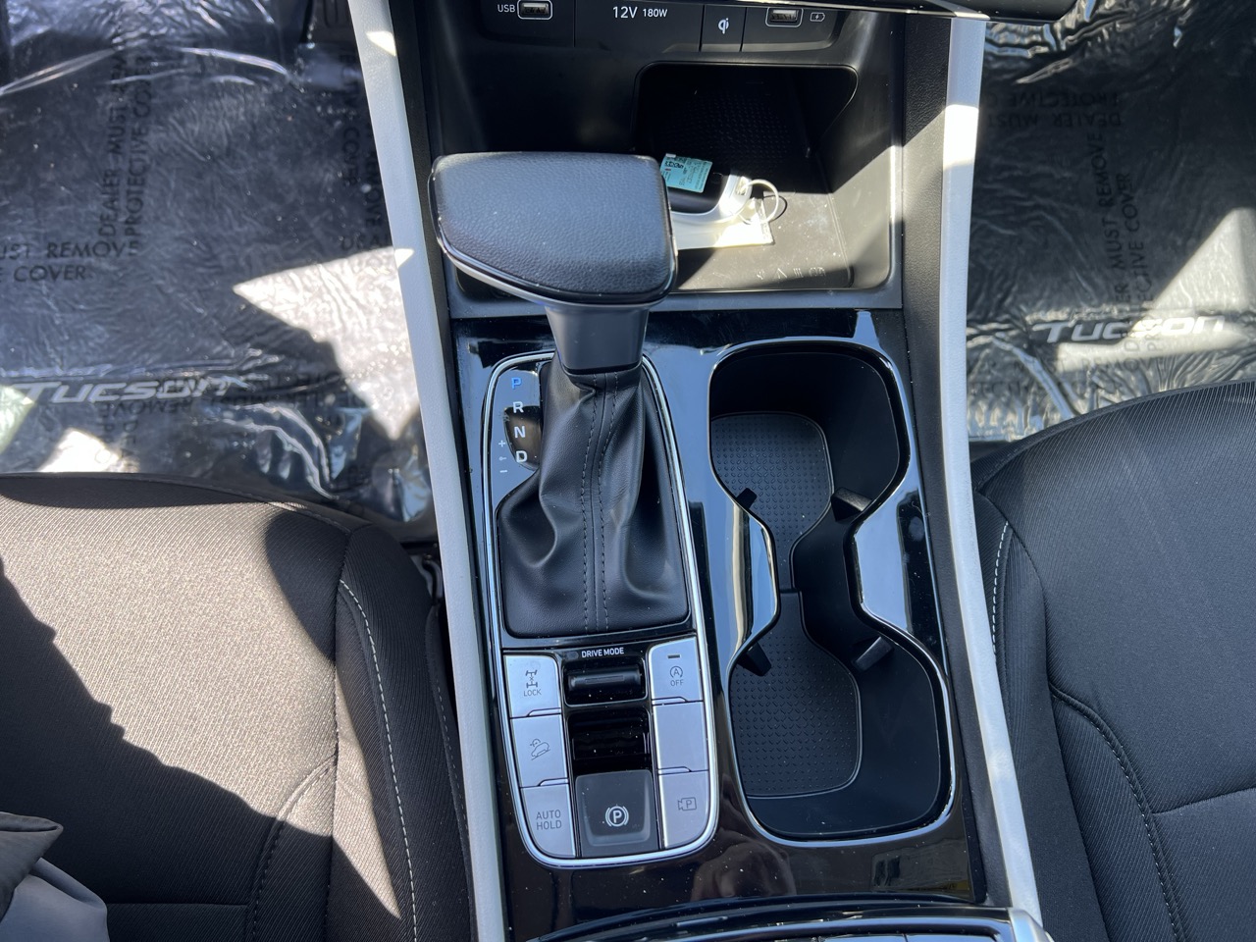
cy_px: 471
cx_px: 628
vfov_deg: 53.1
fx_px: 943
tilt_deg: -74.6
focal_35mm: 26
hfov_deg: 67.3
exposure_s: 1/121
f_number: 1.5
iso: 40
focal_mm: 5.7
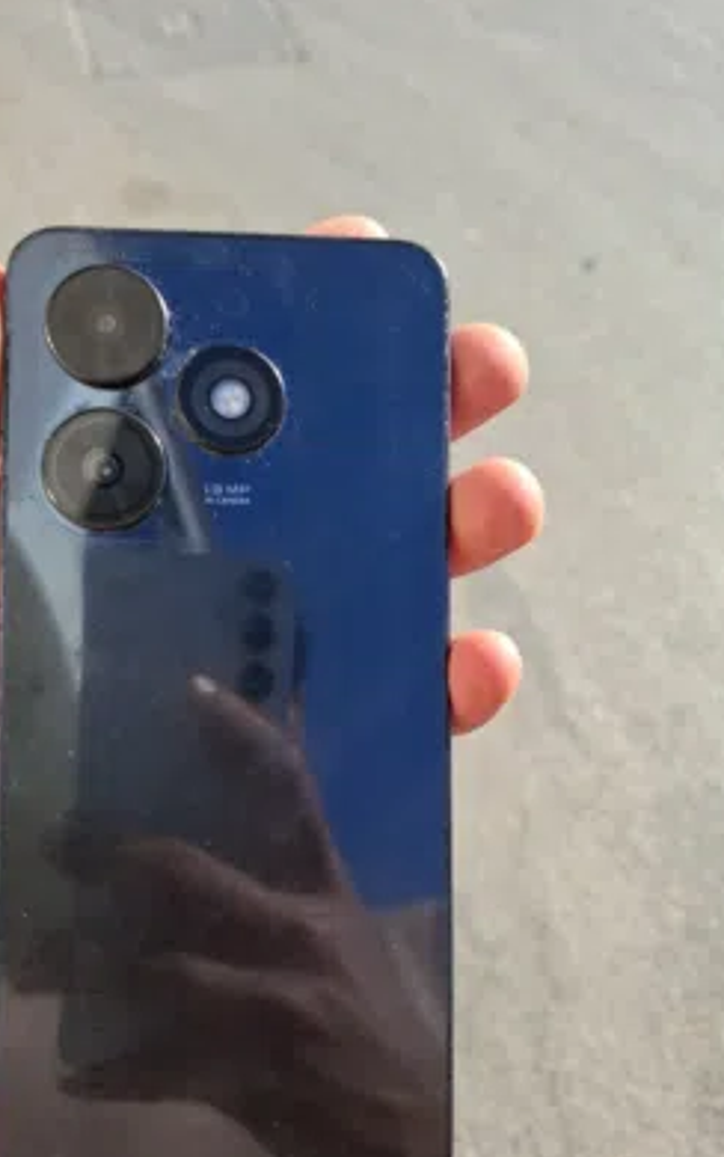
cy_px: 584
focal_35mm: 25
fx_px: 789
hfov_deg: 49.2
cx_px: 323
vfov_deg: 72.5
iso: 50
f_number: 1.8
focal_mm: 5.54
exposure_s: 1/637
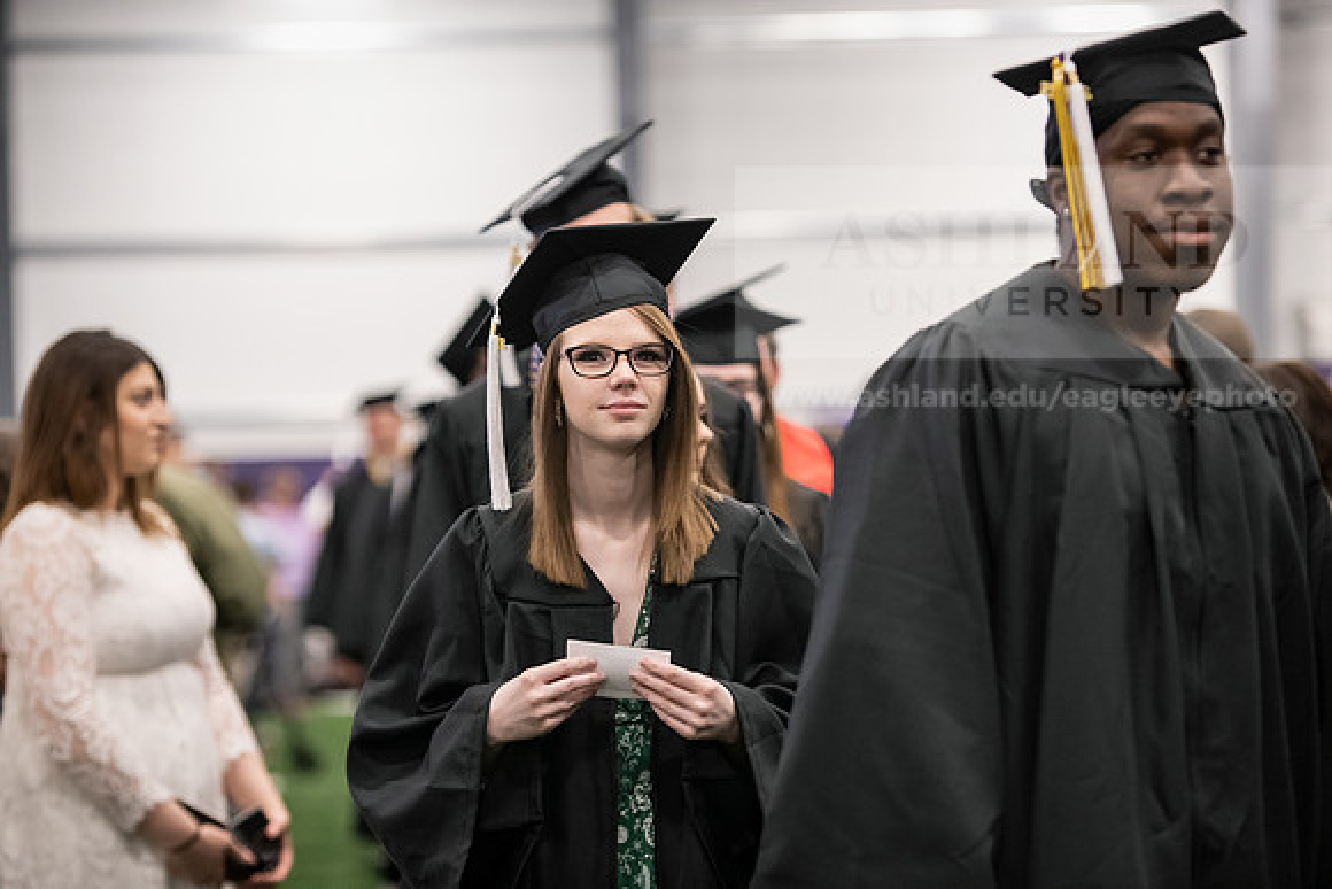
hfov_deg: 16.8
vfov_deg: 11.2
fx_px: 4515
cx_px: 666
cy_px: 444
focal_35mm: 122
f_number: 3.2
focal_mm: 122
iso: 3200
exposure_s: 1/200
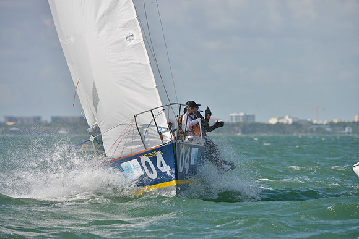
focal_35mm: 300
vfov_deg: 4.6
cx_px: 180
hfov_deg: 6.9
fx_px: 2992
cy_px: 120
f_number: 7.1
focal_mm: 300
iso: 280
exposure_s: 1/1600
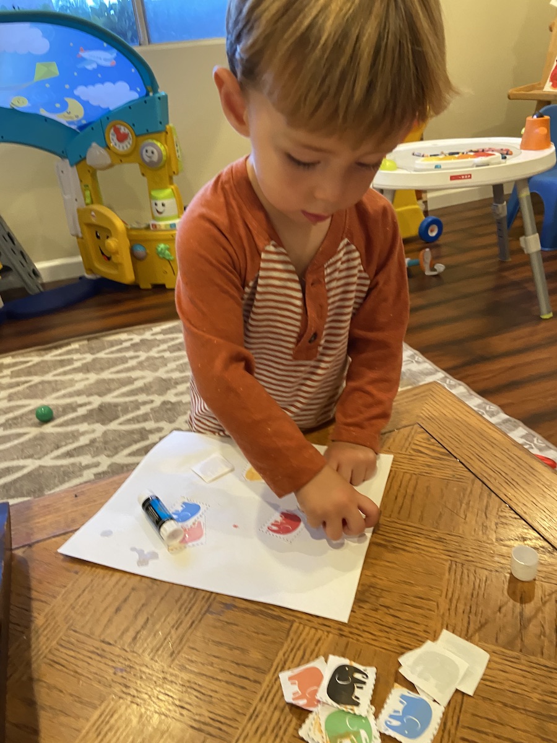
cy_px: 372
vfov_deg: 67.3
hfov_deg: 53.1
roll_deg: +7.3
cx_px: 278
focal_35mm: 26
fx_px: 558
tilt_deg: -30.0
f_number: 1.8
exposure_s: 1/60
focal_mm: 4.25
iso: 250
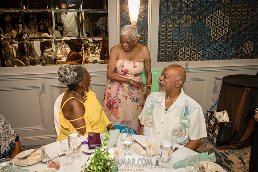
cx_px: 136
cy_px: 93
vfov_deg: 37.0
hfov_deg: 53.2
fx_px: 257
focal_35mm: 36
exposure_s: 1/160
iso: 1600
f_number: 3.5
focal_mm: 26
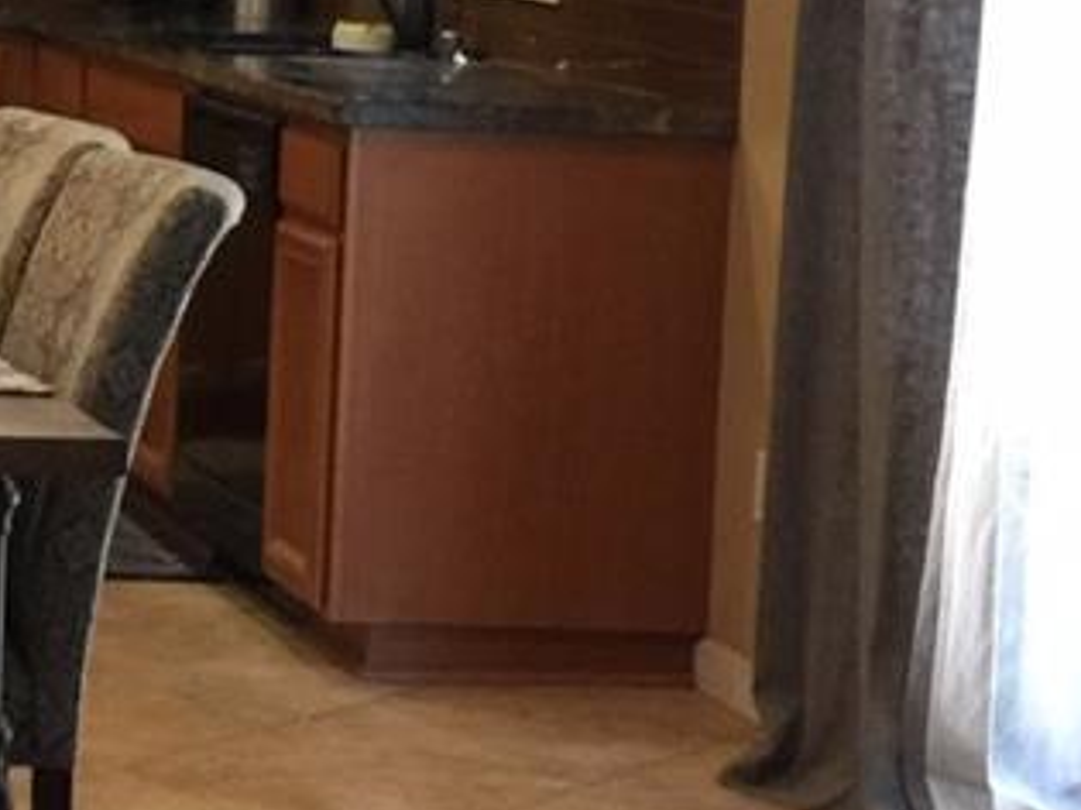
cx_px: -460
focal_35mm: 138
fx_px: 4308
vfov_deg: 10.6
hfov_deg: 13.6
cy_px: -89
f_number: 2.2
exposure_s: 1/15
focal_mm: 4.15
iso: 80
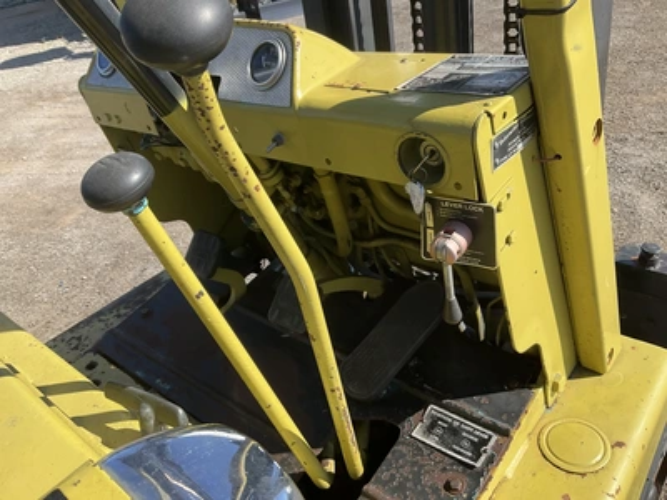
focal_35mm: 29
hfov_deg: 61.7
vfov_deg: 48.2
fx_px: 559
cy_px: 250
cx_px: 334
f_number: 1.8
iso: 25
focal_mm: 3
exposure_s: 1/842
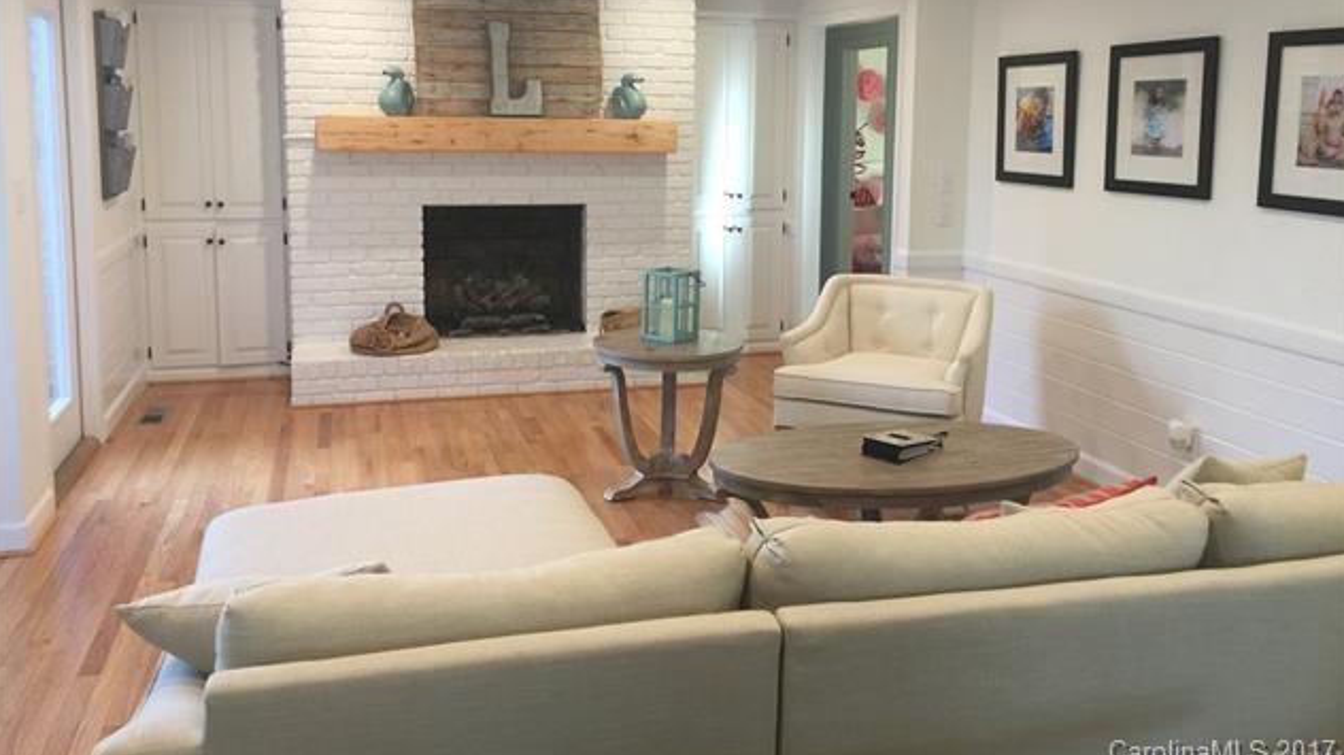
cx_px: 672
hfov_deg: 61.0
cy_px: 262
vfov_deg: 36.3
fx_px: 1140
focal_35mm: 32
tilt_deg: -8.2
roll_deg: -1.1
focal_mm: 4.15
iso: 32
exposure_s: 1/15
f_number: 2.2
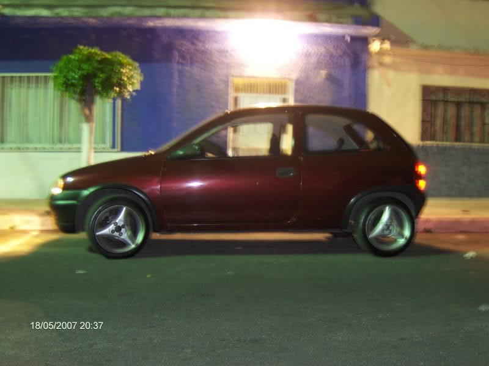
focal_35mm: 35
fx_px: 494
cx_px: 244
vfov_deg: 40.7
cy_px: 183
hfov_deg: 52.6
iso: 100
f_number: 2.8
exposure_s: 2.6
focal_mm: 7.5
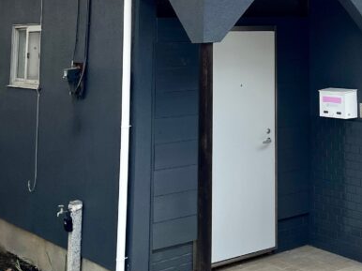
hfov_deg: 27.3
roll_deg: +0.8
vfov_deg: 19.9
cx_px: 315
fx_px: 721
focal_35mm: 69
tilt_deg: +7.9
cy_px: -61
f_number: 1.6
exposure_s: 1/2101
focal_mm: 5.1
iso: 50
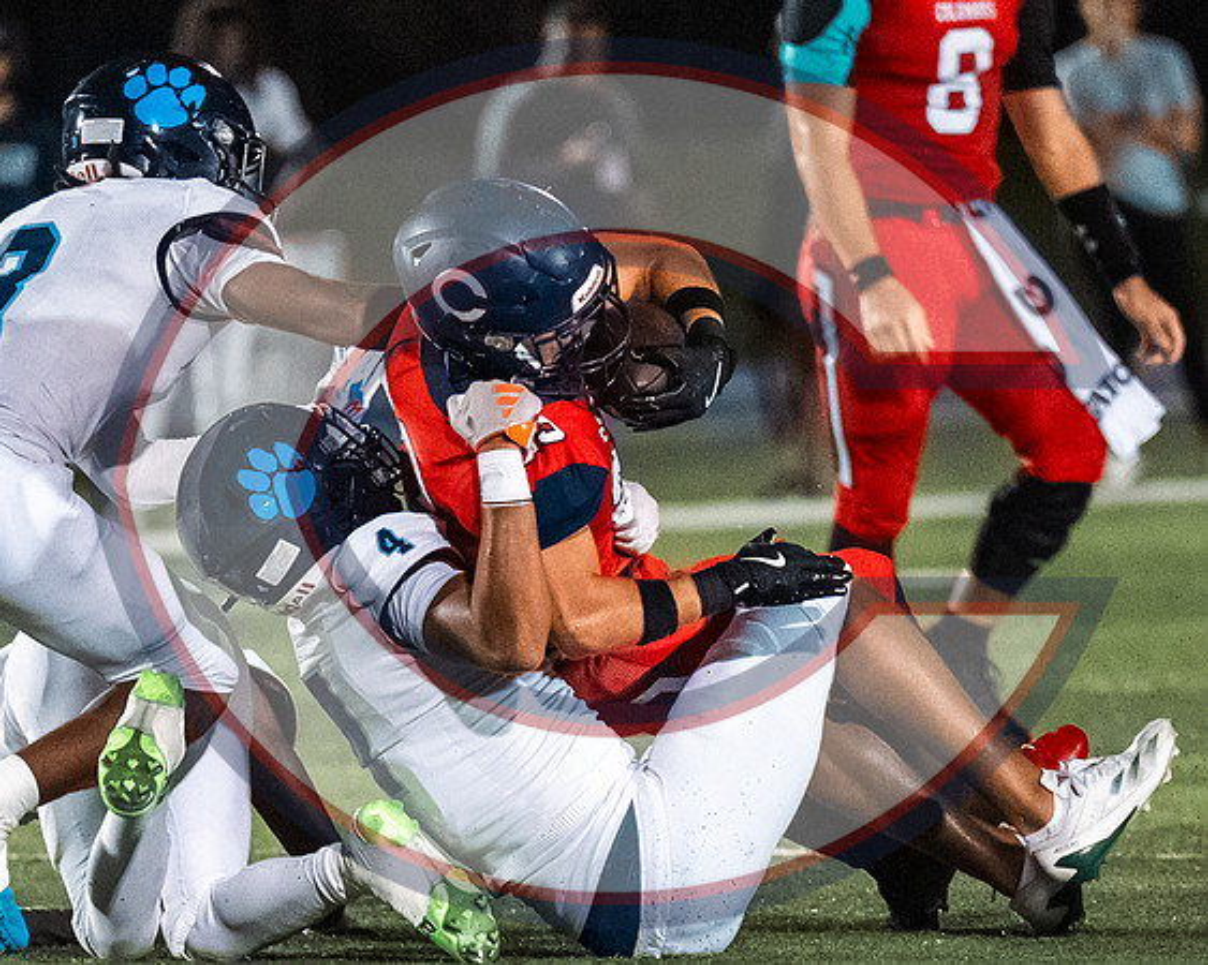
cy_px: 799
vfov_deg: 2.3
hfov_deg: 2.8
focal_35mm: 686
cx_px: 599
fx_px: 24504
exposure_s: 1/1600
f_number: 2.8
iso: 9000
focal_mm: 200
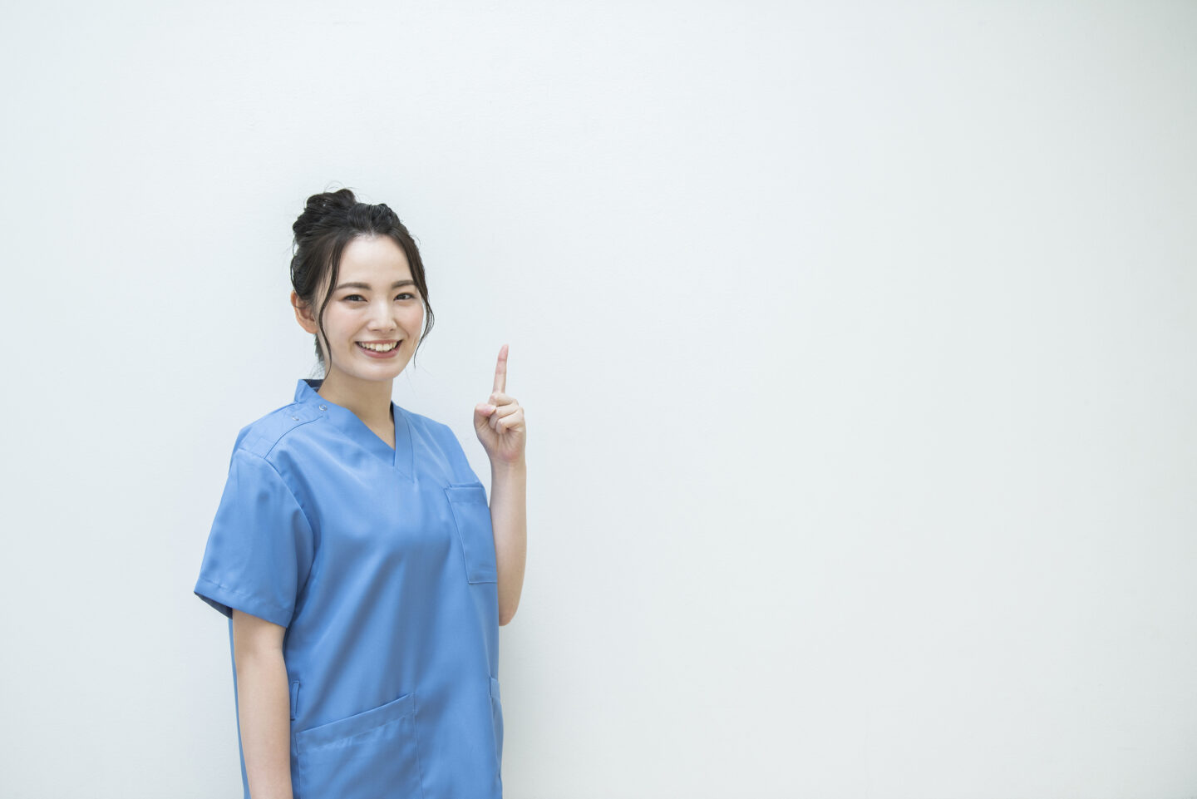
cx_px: 598
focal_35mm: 78
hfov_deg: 26.0
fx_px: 2594
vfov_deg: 17.5
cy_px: 400
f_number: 4
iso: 800
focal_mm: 78
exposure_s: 1/125
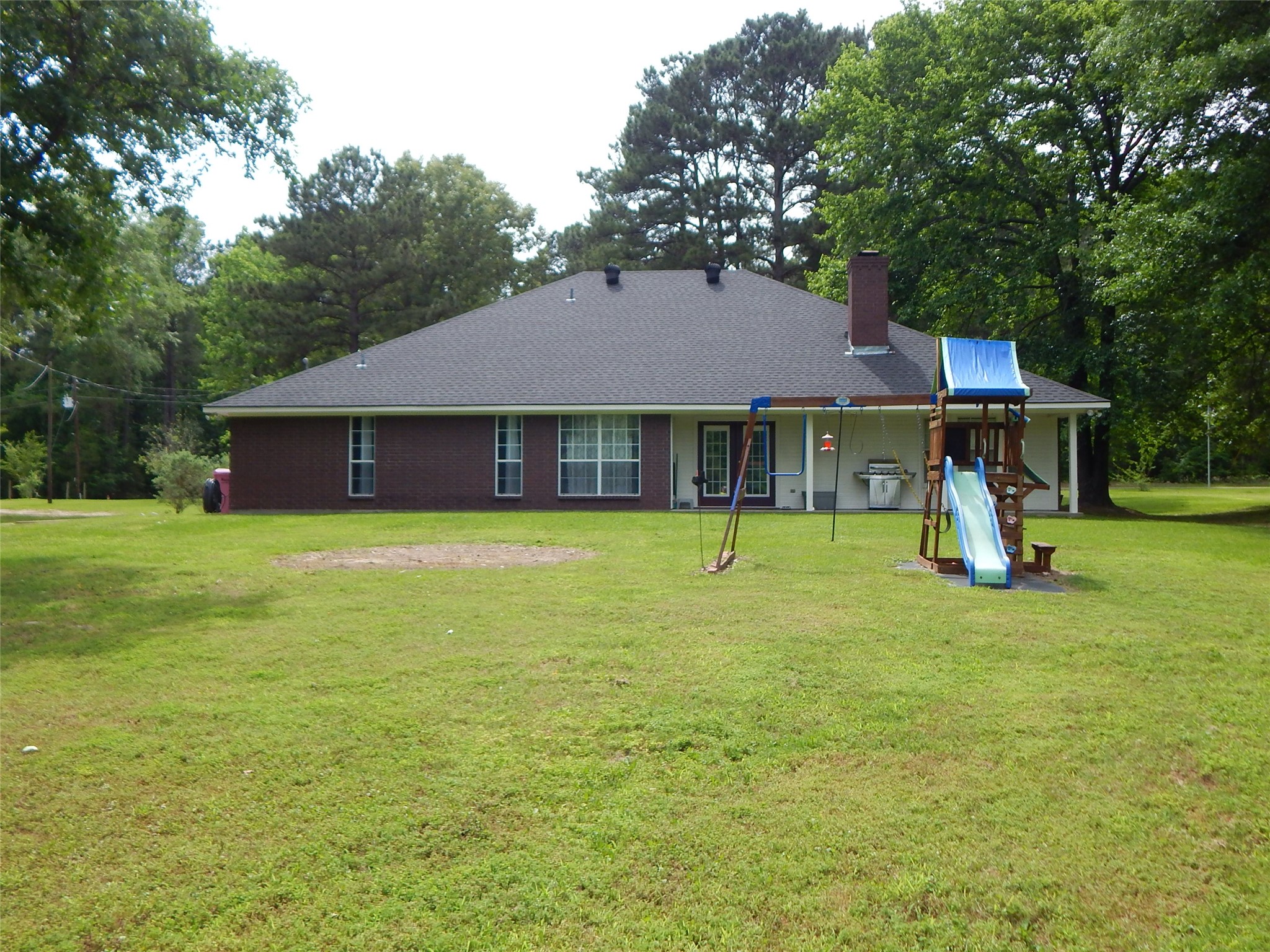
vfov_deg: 45.4
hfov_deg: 58.4
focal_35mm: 31
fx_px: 1137
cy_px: 476
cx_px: 635
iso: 125
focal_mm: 5.6
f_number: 3.2
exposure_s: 1/800
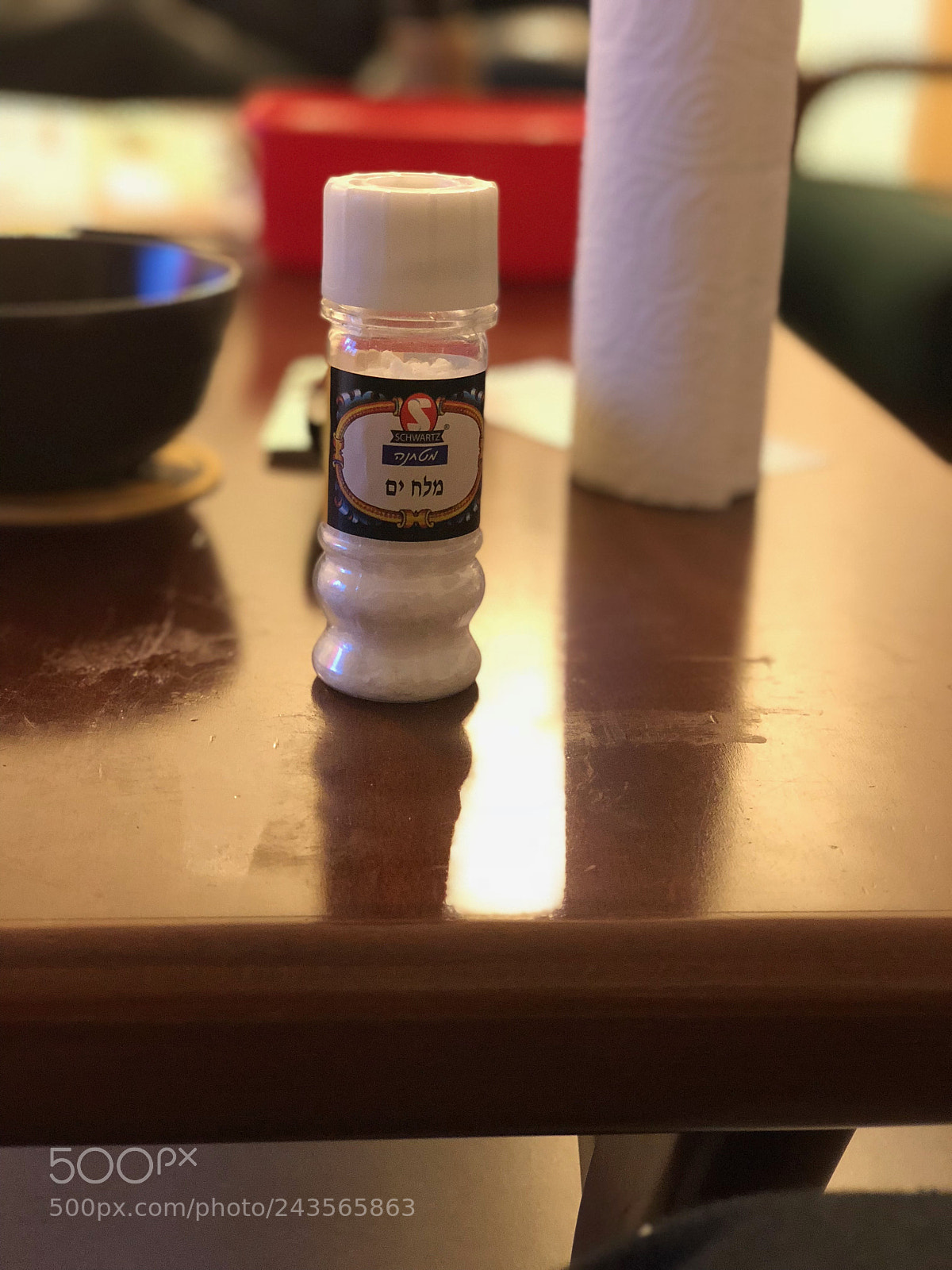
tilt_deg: -19.6
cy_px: 635
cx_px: 476
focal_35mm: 52
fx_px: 1907
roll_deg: -2.1
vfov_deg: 36.8
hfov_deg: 28.0
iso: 160
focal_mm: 6
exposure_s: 1/9
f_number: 2.4
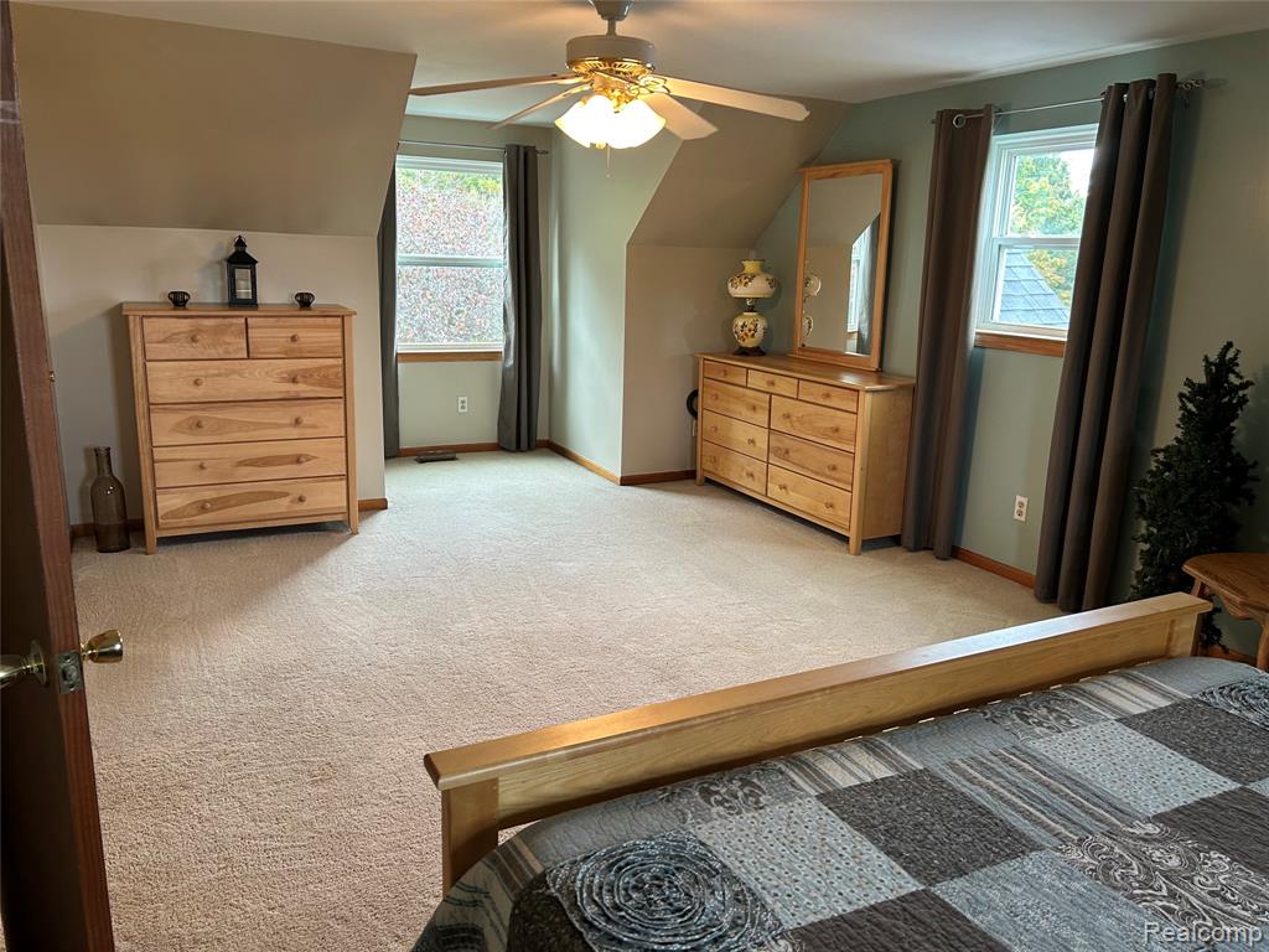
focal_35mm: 26
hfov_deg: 67.3
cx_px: 634
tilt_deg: -13.3
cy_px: 476
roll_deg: -1.8
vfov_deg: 53.1
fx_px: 953
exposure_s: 1/60
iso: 100
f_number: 1.5
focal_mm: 5.7
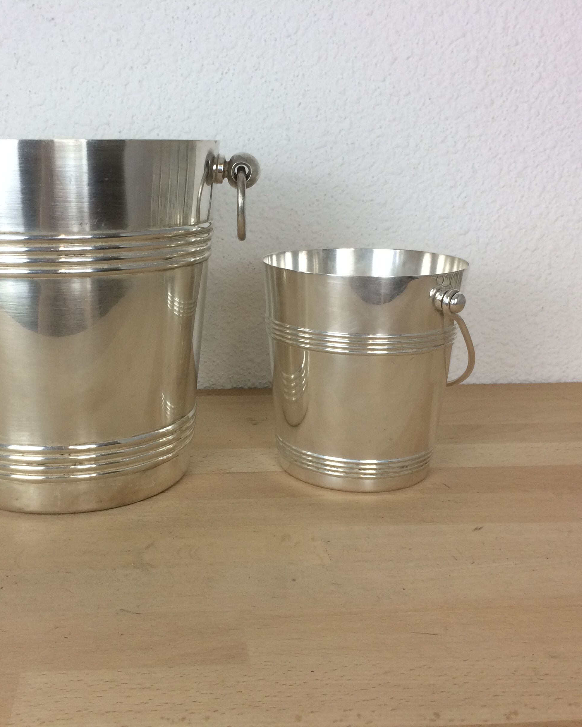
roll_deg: -0.5
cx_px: 194
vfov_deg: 47.9
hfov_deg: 38.7
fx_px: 818
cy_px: 361
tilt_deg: -13.7
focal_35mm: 38
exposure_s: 1/100
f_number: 2.2
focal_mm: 4.15
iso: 64
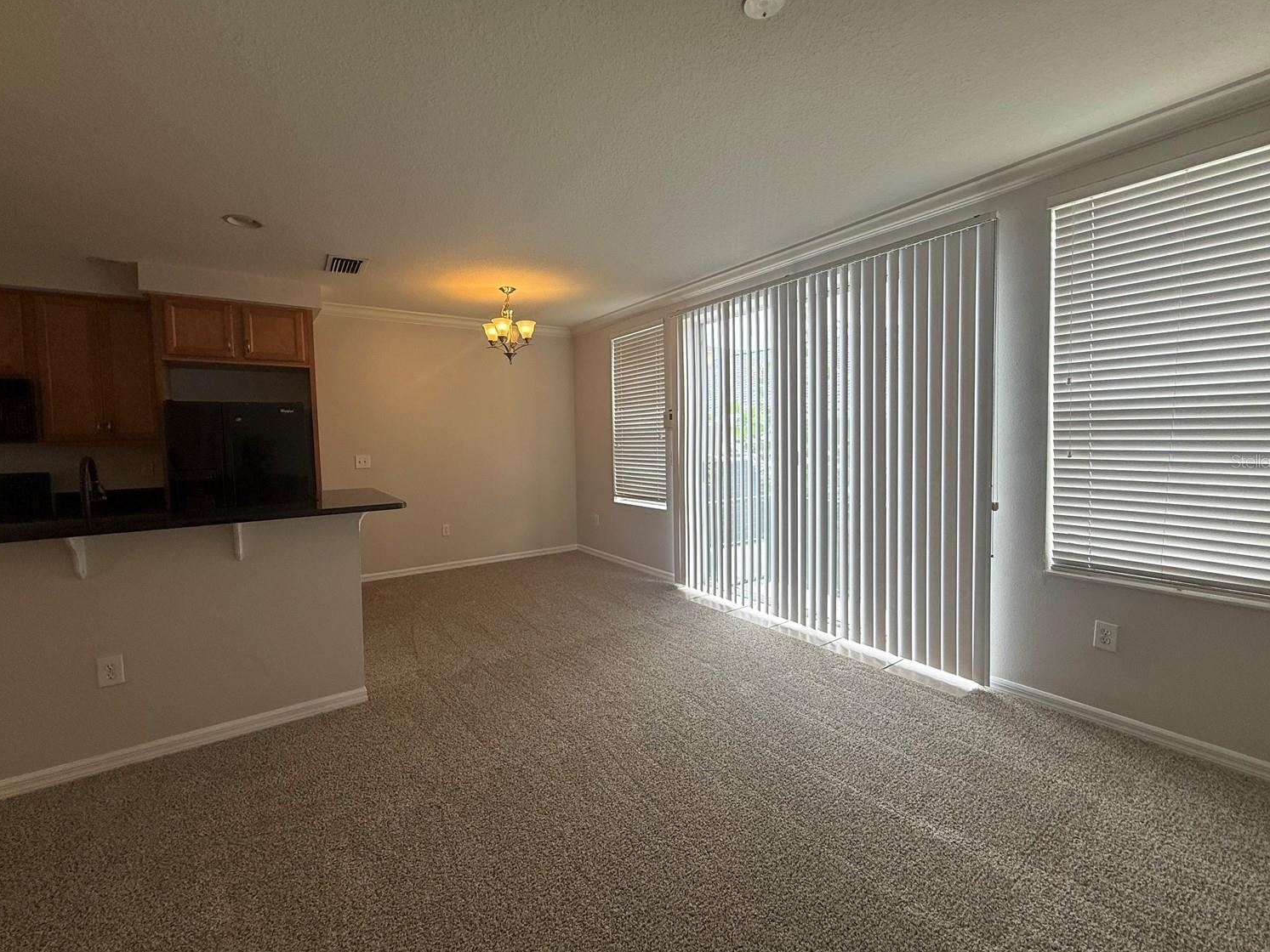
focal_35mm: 15
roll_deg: -0.7
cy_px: 461
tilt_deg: -2.2
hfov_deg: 98.2
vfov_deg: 81.7
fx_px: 550
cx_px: 631
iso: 50
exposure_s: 1/123
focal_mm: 2.22
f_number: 2.2
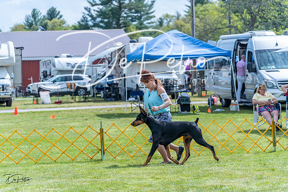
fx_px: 1008
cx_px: 144
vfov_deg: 10.9
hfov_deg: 16.3
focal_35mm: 126
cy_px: 96
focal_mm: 126
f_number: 5
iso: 400
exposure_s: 1/1600
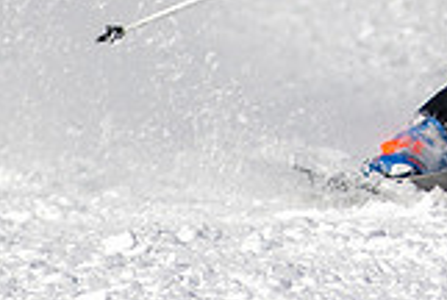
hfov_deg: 0.8
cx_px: 724
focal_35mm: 2616
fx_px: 32542
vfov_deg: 0.5
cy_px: -138
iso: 100
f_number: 2.8
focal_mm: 300
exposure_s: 1/6400
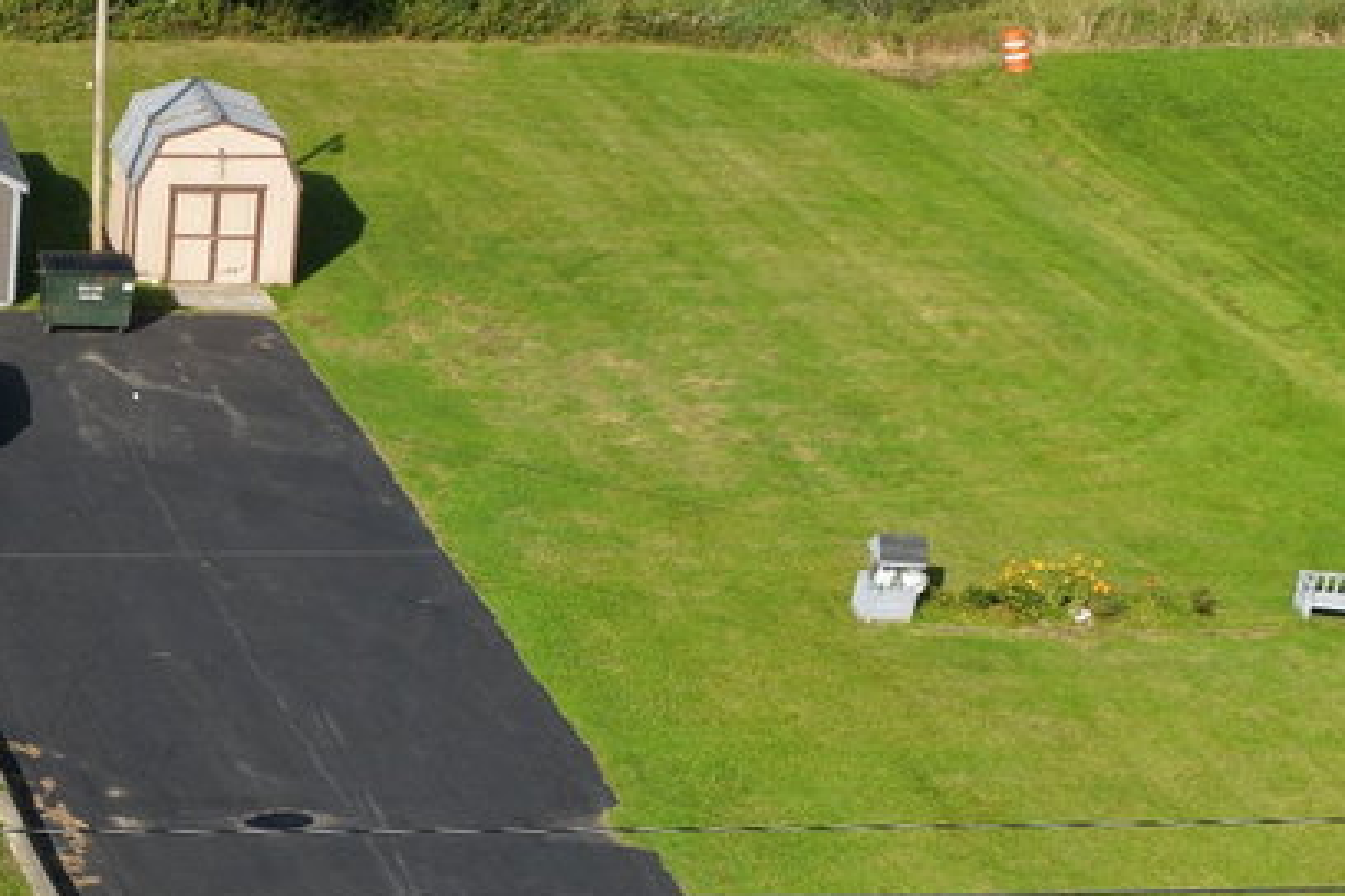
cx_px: -330
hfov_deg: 23.2
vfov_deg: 17.3
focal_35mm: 79
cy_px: 438
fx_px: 2951
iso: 125
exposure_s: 1/1250
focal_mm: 14.45
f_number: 2.8
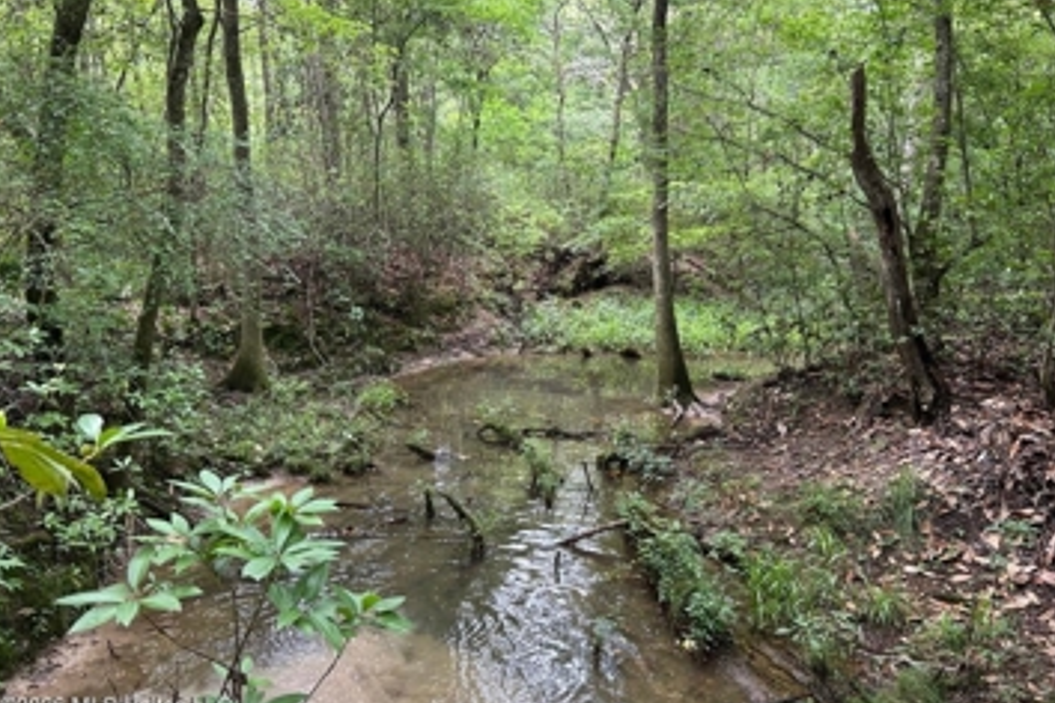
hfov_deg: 65.5
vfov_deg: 46.4
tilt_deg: -8.8
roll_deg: -0.1
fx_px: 820
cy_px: 332
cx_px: 541
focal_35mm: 28
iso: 125
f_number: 1.5
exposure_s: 1/121
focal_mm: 5.7
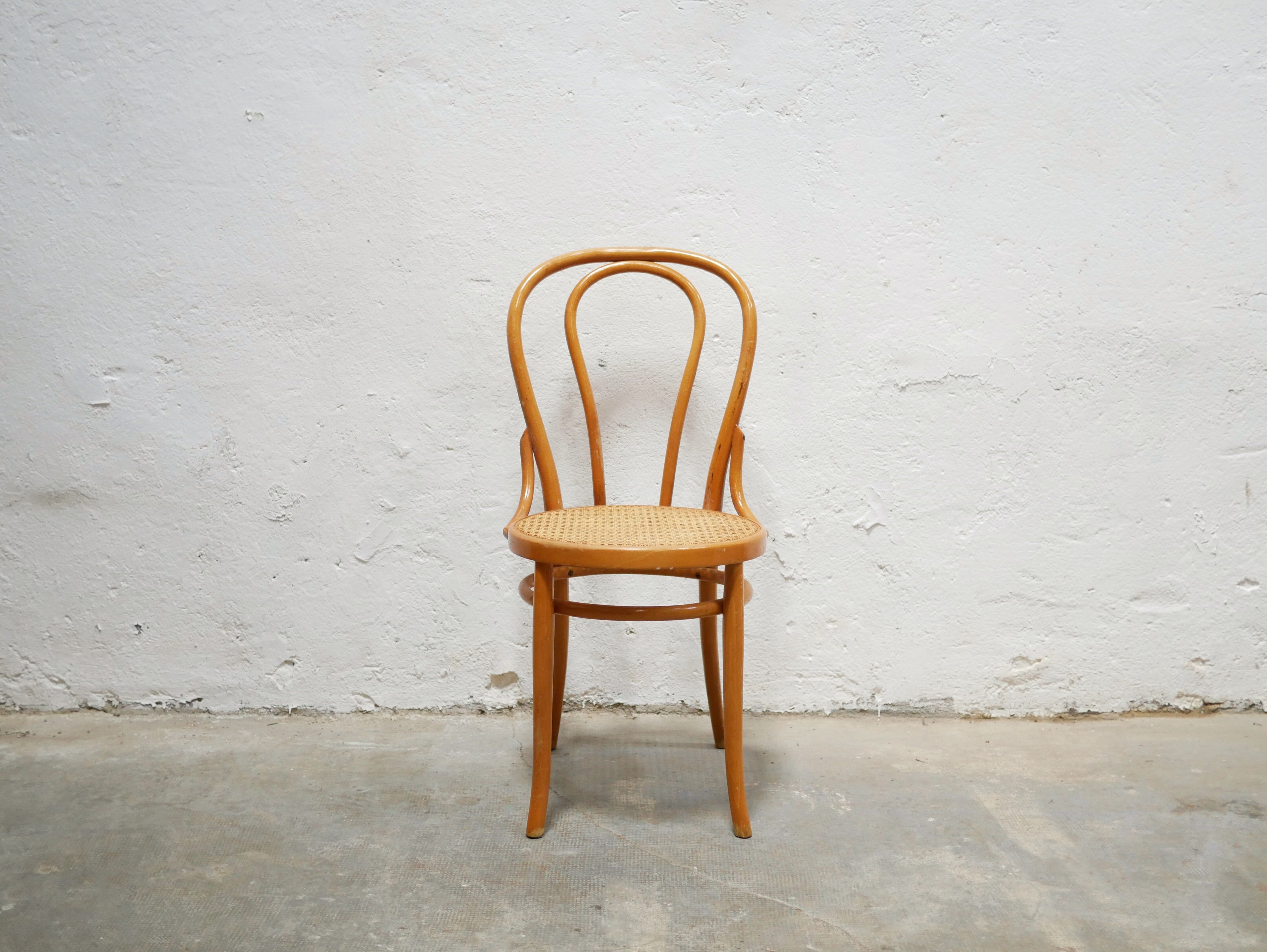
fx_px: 1465
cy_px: 476
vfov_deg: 36.0
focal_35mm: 40
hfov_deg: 46.8
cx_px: 634
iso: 500
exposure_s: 1/60
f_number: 1.7
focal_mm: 20
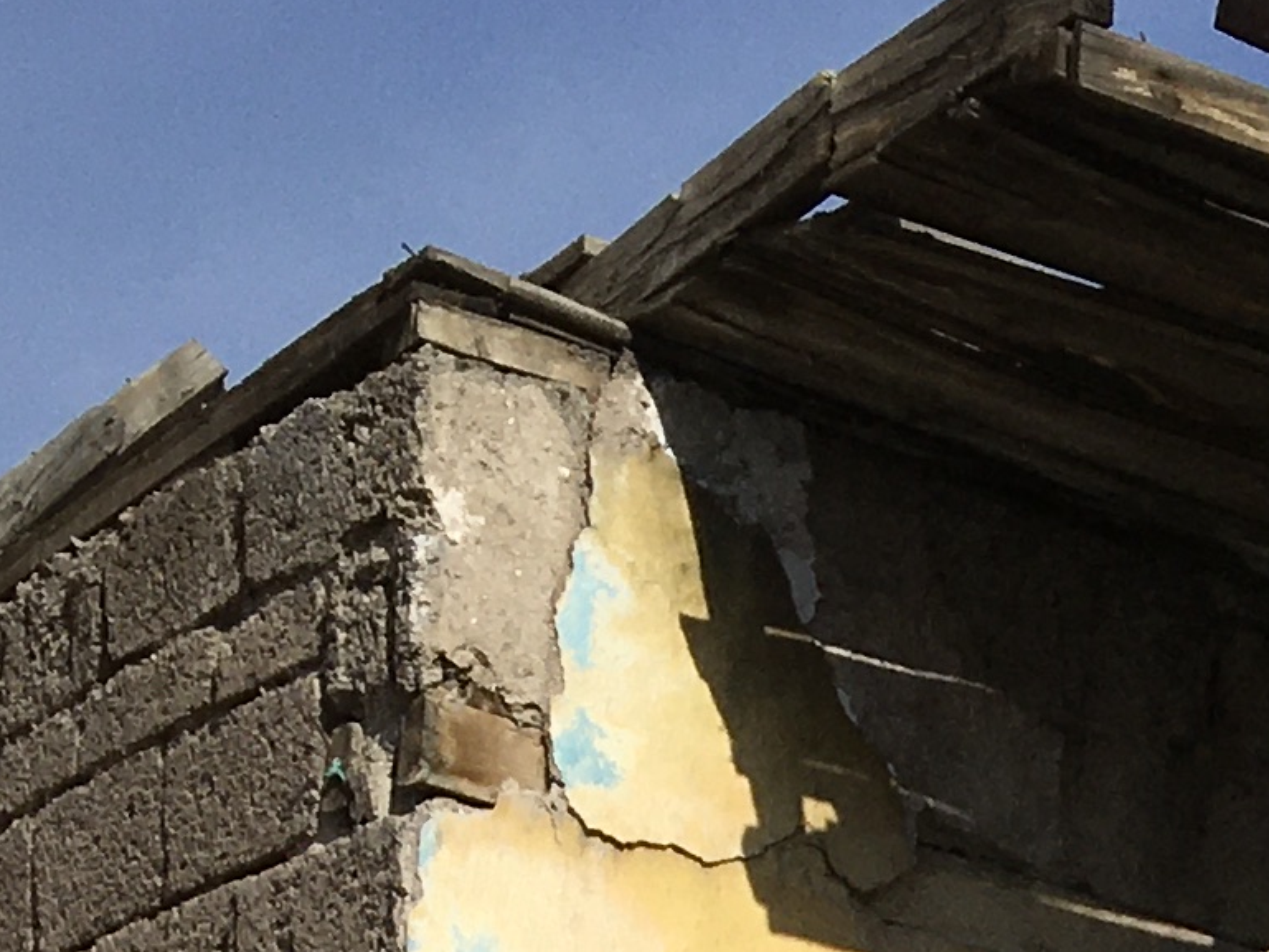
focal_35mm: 152
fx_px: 5573
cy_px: 2247
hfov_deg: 12.3
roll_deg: -0.7
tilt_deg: +3.9
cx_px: 1997
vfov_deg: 8.9
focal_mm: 4.15
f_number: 2.2
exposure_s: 1/3846
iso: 25
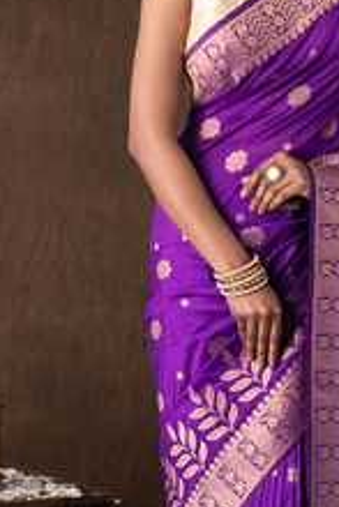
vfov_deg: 15.1
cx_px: 286
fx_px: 1918
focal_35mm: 136
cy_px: 312
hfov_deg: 10.1
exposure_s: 1/125
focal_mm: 57
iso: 200
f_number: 6.3
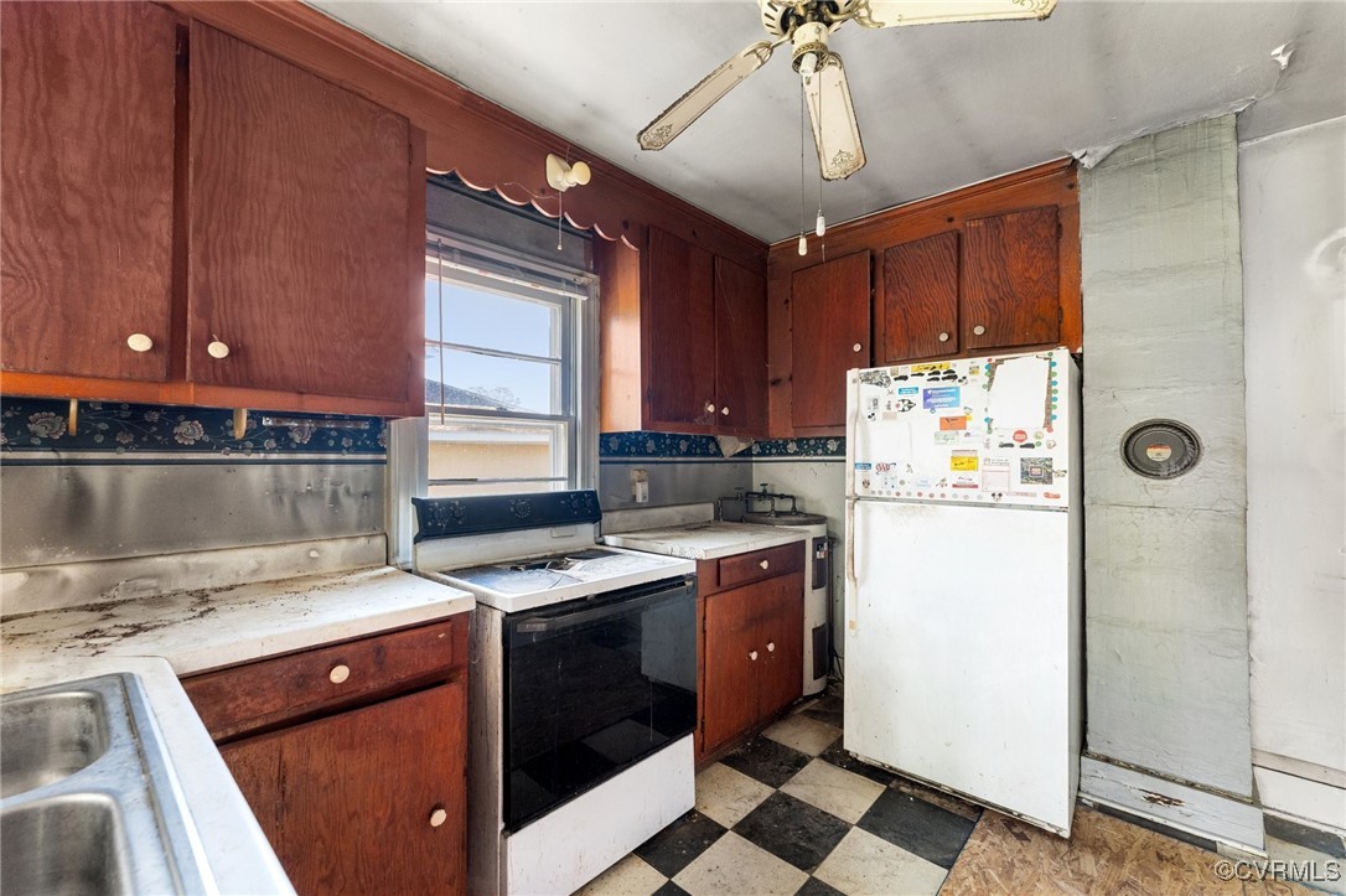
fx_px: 523
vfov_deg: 81.2
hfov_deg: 104.3
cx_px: 673
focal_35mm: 14
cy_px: 448
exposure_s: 1/10
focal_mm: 14
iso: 1000
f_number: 7.1
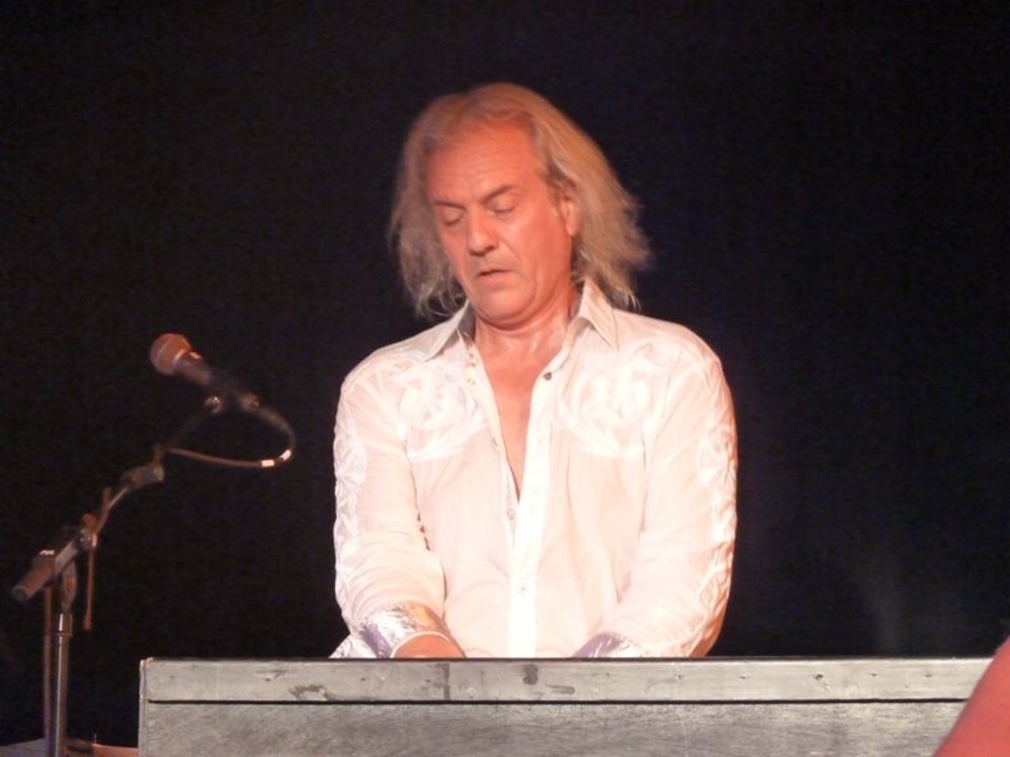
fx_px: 4931
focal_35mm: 169
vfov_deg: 8.8
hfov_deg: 11.7
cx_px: 505
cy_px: 378
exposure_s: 1/40
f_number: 4.5
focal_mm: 27.8
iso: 1250
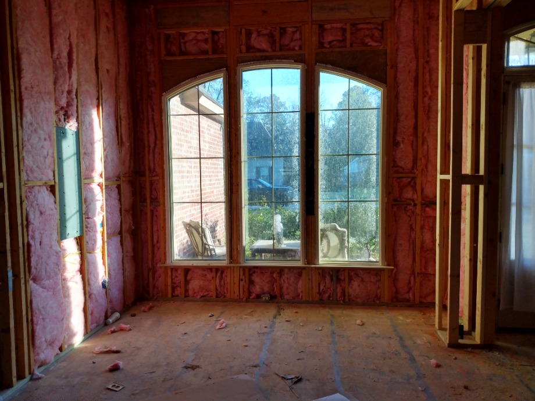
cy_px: 200
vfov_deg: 66.0
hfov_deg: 81.7
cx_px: 268
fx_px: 309
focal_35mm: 20
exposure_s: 1/189
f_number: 2
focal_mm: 3.54
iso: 100
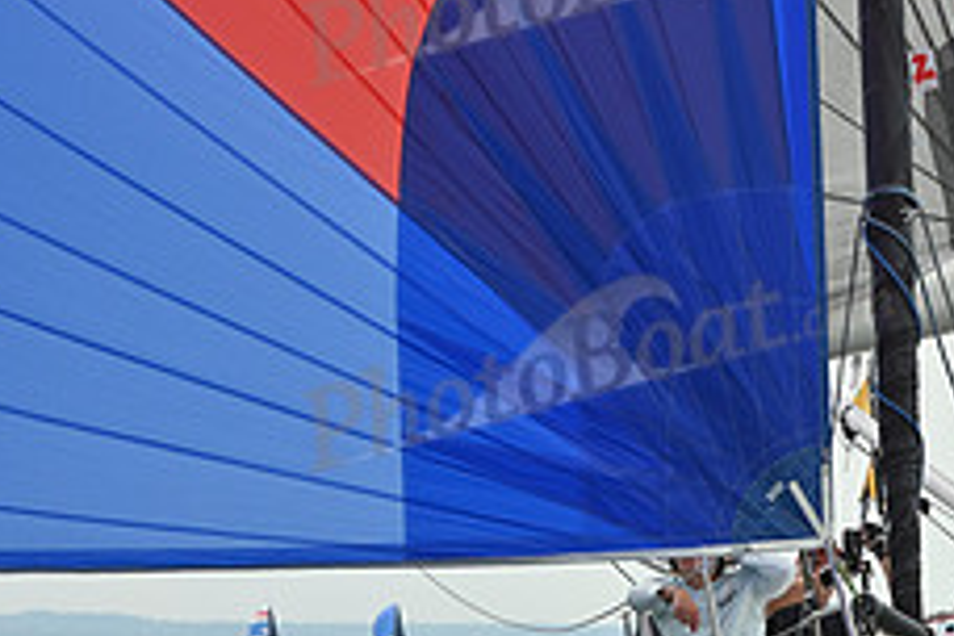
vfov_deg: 4.5
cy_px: 521
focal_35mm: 305
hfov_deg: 6.7
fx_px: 8082
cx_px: 1113
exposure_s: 1/1250
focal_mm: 120
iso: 320
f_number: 9
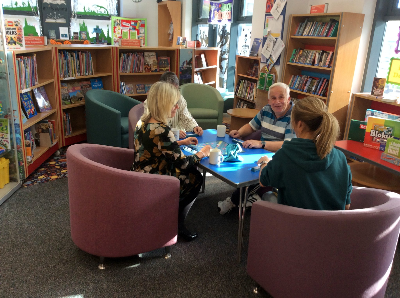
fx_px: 369
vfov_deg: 44.0
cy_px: 149
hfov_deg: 56.9
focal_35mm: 32
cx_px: 200
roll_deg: -0.8
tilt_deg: -21.2
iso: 32
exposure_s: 1/33
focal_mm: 3.3
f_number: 2.4
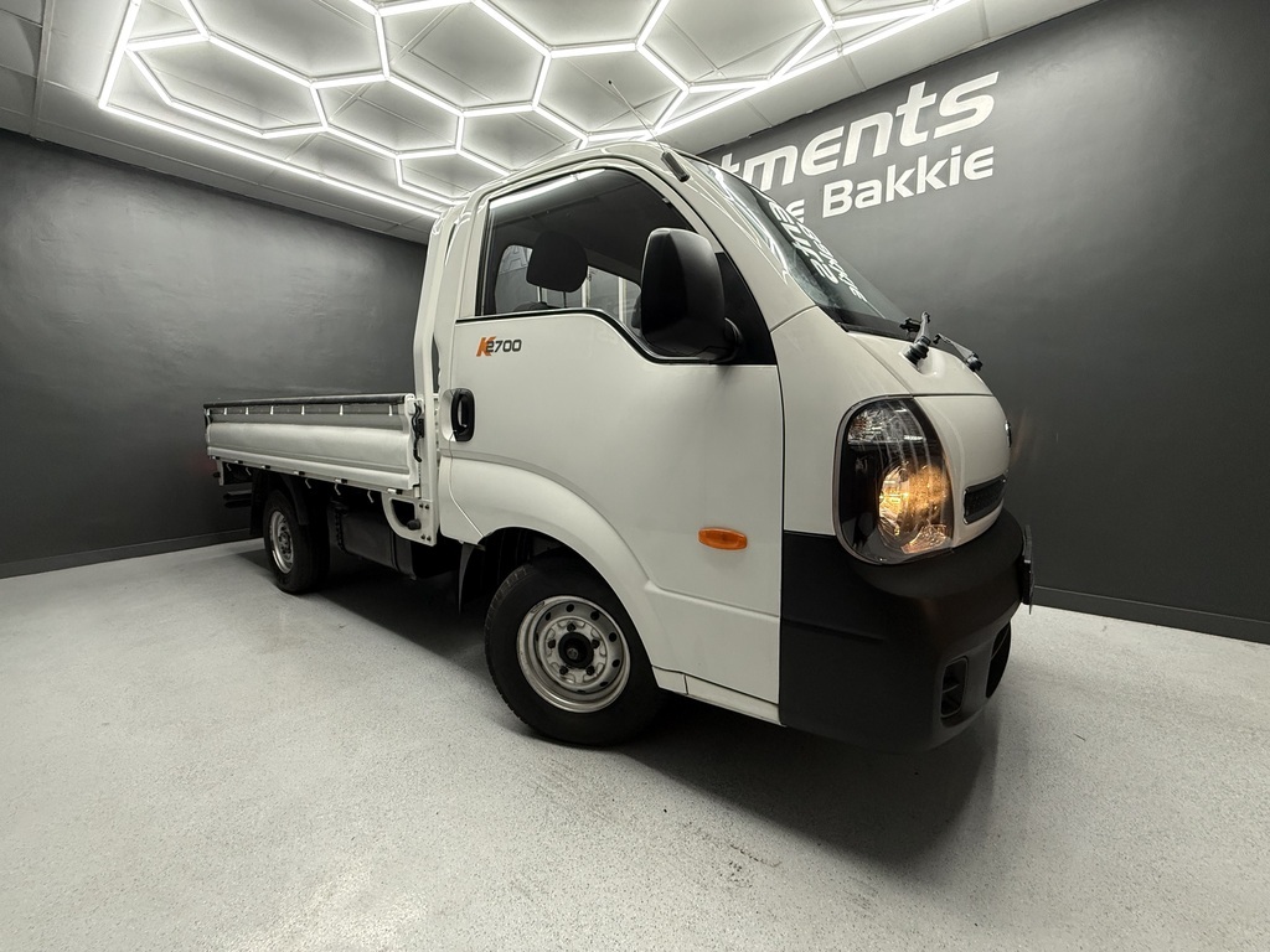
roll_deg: +0.0
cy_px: 476
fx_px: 514
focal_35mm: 14
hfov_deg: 102.1
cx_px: 635
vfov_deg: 85.7
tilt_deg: -6.1
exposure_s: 1/100
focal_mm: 2.22
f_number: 2.2
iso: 250
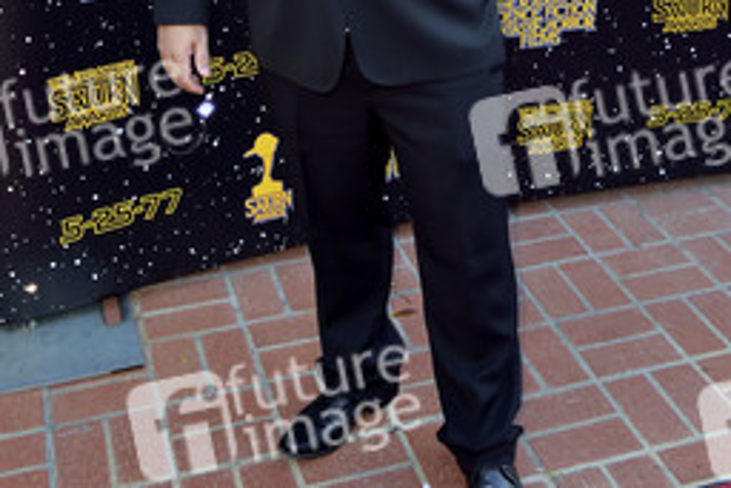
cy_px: -14
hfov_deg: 39.6
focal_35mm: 50
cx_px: 358
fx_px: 1016
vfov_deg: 25.5
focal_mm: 32
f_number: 6.3
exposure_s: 1/320
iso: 500
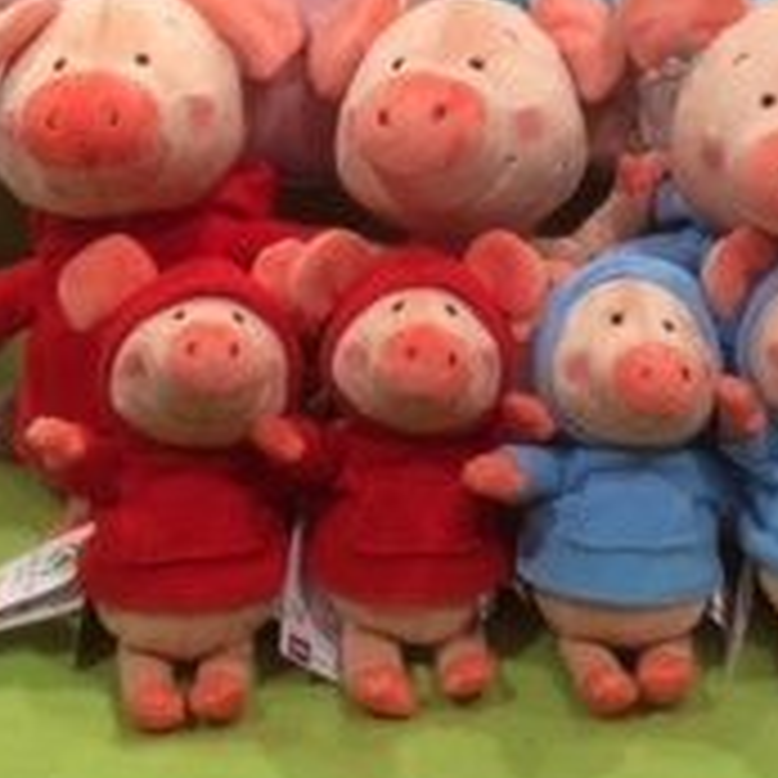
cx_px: 589
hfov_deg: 17.6
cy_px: -162
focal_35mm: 98
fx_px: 2492
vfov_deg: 16.9
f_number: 2.2
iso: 50
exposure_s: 1/60
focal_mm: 4.12
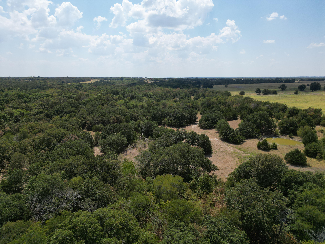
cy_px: 122
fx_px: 225
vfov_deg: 56.8
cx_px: 162
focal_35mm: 24
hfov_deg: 71.6
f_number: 1.7
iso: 110
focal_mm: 6.72
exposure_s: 1/4000
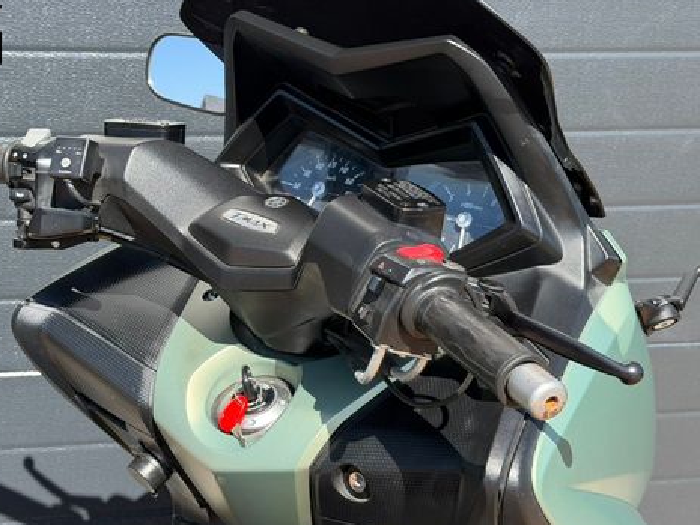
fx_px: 1335
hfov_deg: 29.3
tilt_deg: -16.4
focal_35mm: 66
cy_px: 325
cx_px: 291
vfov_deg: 22.2
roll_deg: -0.6
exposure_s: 1/1795
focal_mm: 6.76
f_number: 1.78
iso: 80
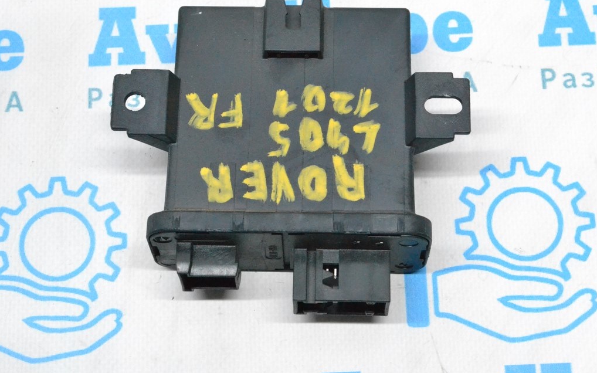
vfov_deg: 16.3
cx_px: 300
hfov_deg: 25.8
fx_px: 1301
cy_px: 180
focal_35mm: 80
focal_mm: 52
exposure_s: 1/160
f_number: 11
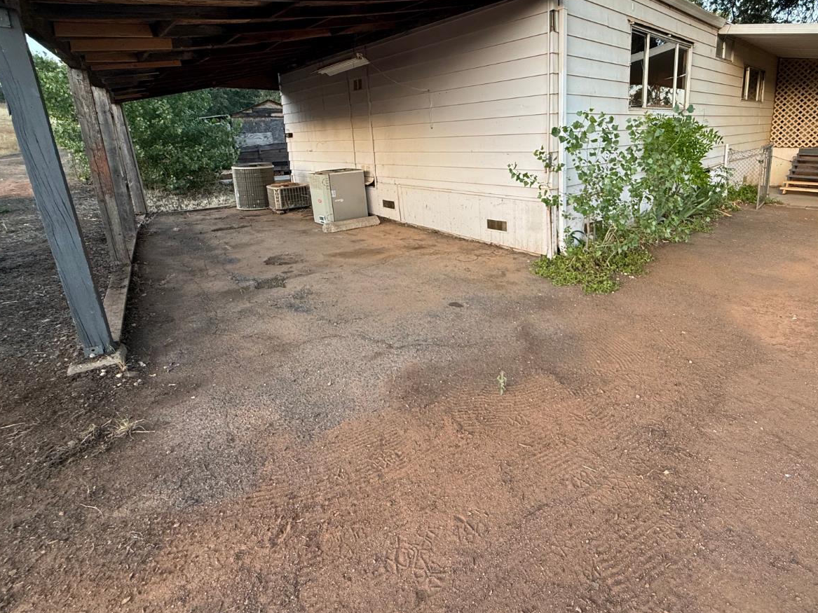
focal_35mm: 18
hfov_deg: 86.8
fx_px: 425
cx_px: 484
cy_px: 229
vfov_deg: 70.4
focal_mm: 2.22
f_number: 2.2
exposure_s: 1/99
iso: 125
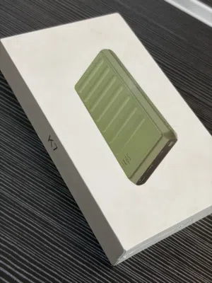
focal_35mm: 52
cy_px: 142
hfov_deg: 28.0
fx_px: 425
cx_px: 106
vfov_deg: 36.8
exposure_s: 1/50
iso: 125
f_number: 1.6
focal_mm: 5.96
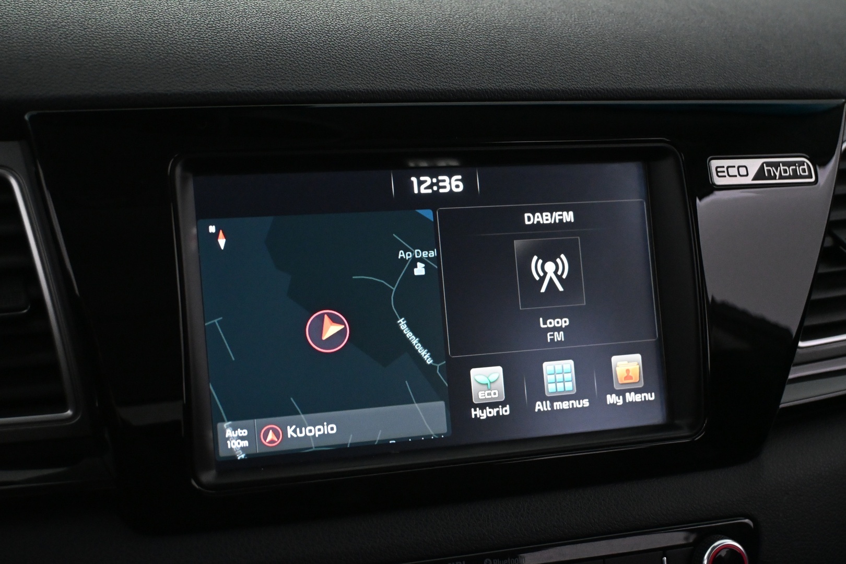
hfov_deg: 33.4
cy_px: 282
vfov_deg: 22.6
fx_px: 1410
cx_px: 423
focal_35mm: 60
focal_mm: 40
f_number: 5.6
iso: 4500
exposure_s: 1/60
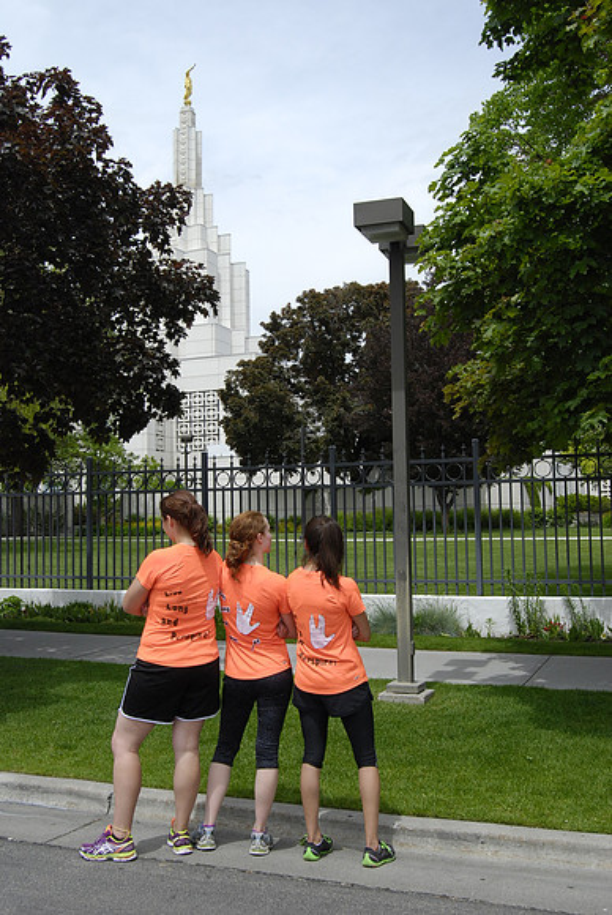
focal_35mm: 39
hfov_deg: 34.3
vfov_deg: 49.5
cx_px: 306
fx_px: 992
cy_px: 458
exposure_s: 1/640
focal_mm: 26
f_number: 10
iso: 400
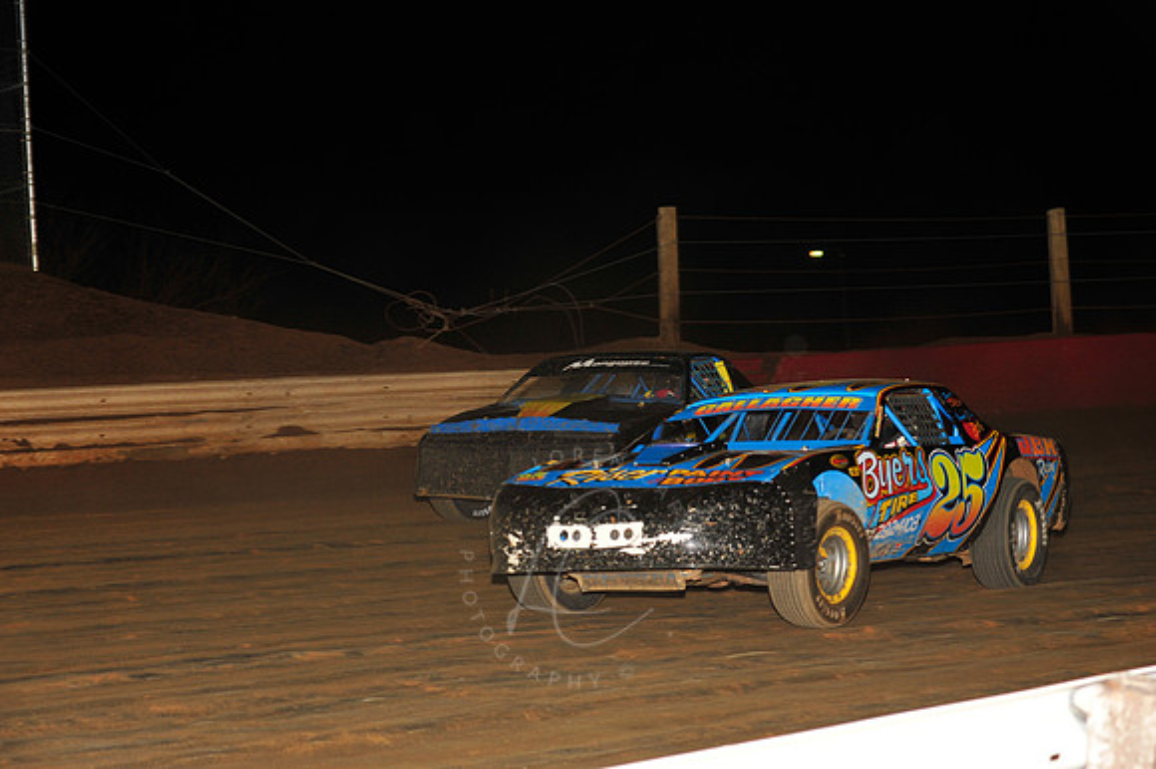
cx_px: 578
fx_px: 3209
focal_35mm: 100
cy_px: 384
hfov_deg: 20.4
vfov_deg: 13.7
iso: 800
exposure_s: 1/250
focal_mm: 100
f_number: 6.3
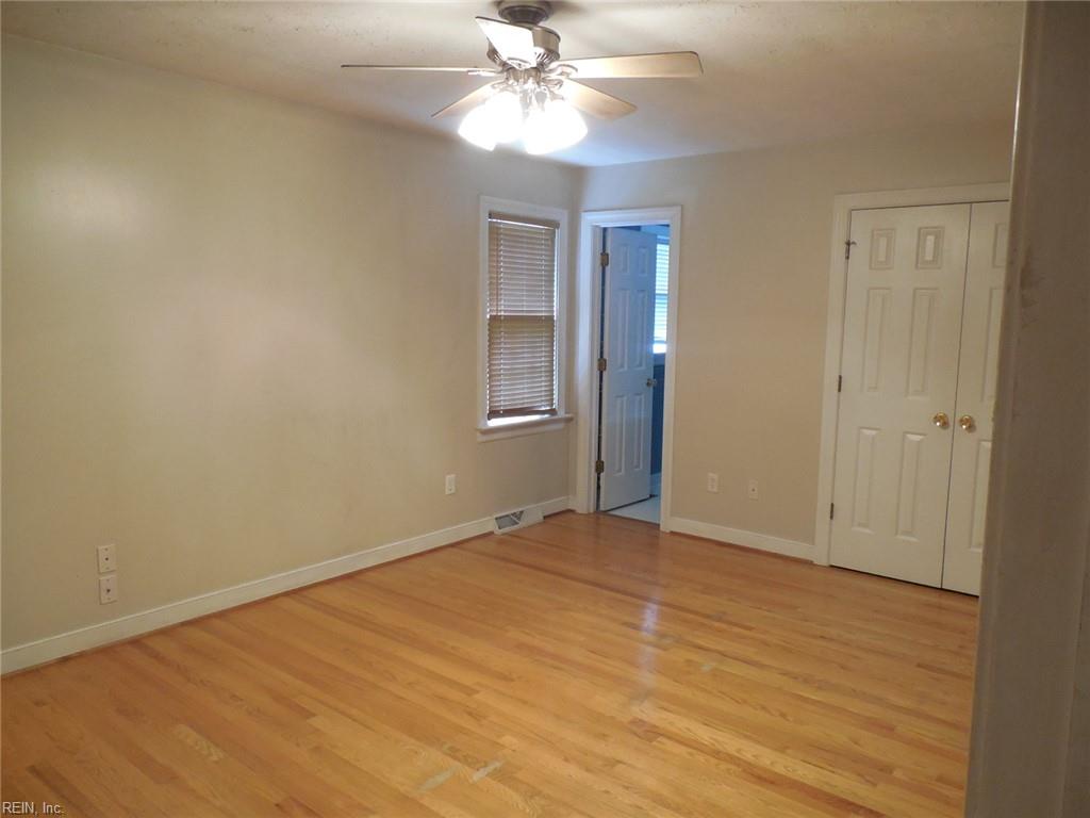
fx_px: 787
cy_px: 409
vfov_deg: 54.9
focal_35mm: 25
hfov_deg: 69.4
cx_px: 545
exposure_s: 1/13
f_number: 3.3
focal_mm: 4.5
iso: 400
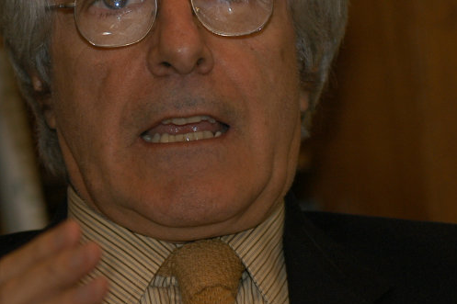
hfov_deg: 7.5
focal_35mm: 273
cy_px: 51
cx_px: 172
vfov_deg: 5.0
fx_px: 3464
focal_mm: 92
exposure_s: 1/100
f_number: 3.5
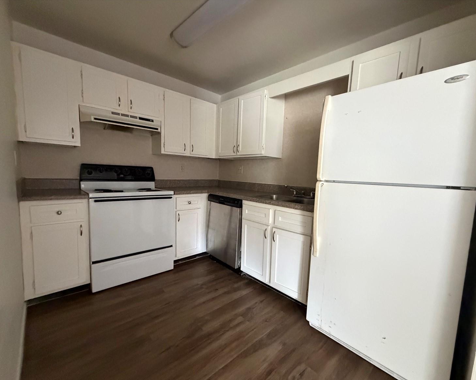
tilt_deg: -5.3
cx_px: 251
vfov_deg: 84.0
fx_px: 211
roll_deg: -2.6
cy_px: 195
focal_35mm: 15
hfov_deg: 96.7
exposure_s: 1/60
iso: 1000
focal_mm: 2.22
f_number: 2.2
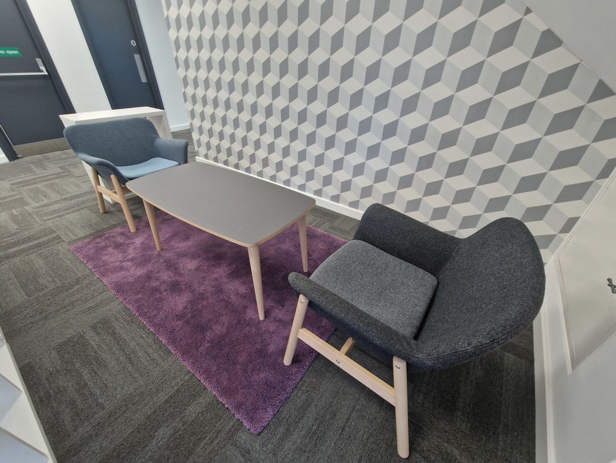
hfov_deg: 106.2
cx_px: 308
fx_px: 231
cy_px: 232
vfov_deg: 89.9
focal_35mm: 13
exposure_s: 1/50
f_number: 2.2
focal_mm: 2.2
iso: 160
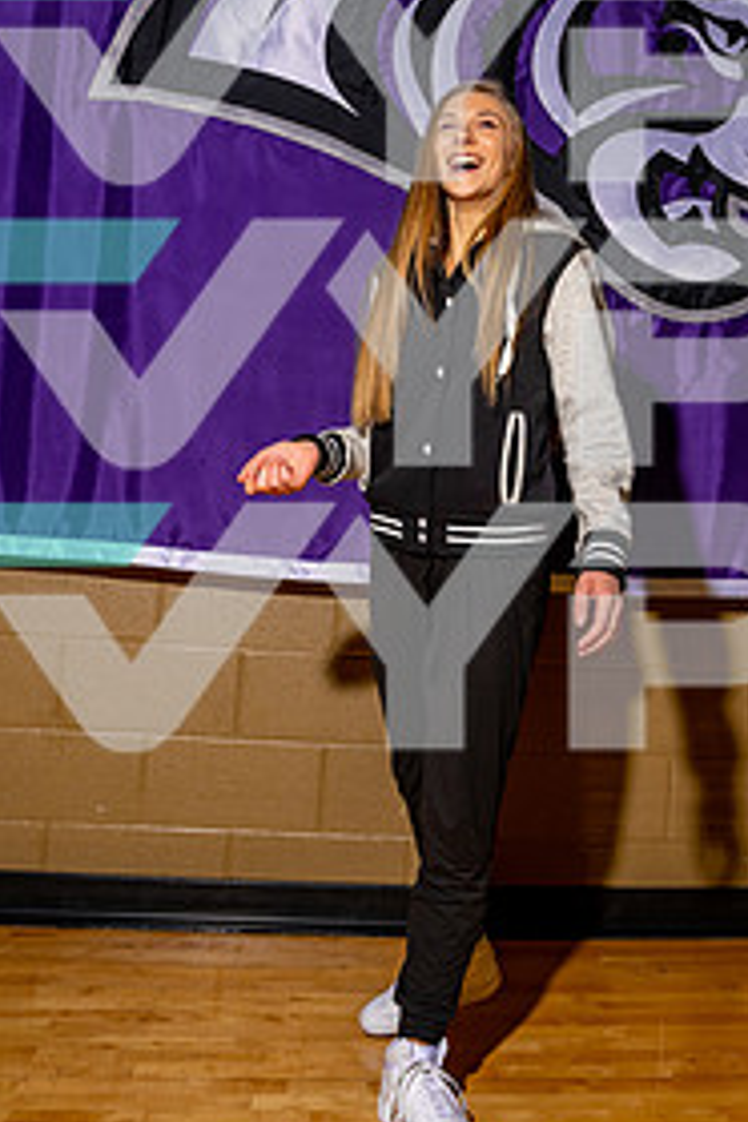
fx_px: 1309
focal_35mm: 42
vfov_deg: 45.5
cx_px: 531
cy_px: 346
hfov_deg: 31.5
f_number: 5.6
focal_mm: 26
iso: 100
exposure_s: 1/125
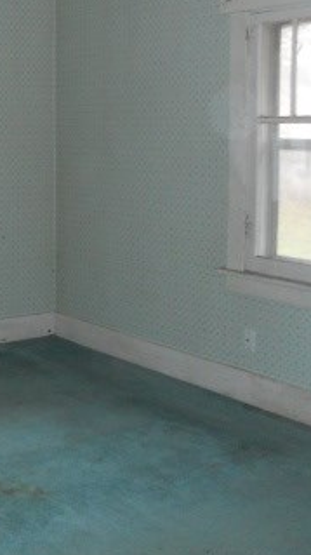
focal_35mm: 59
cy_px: 212
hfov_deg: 18.6
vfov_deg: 35.3
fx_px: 867
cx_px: -116
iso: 320
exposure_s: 1/25
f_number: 3.2
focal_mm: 4.9
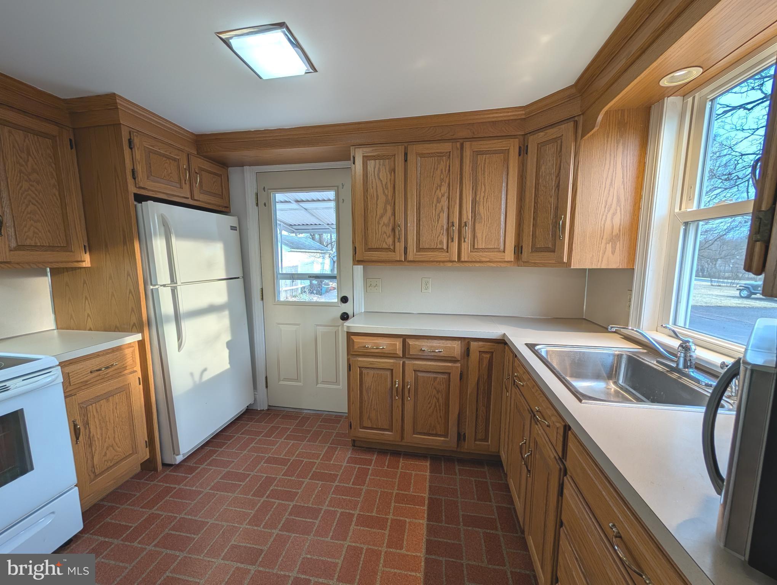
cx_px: 388
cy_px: 292
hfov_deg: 110.5
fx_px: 270
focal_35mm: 12
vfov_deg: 94.6
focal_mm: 2.02
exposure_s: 1/153
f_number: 1.7
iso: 50
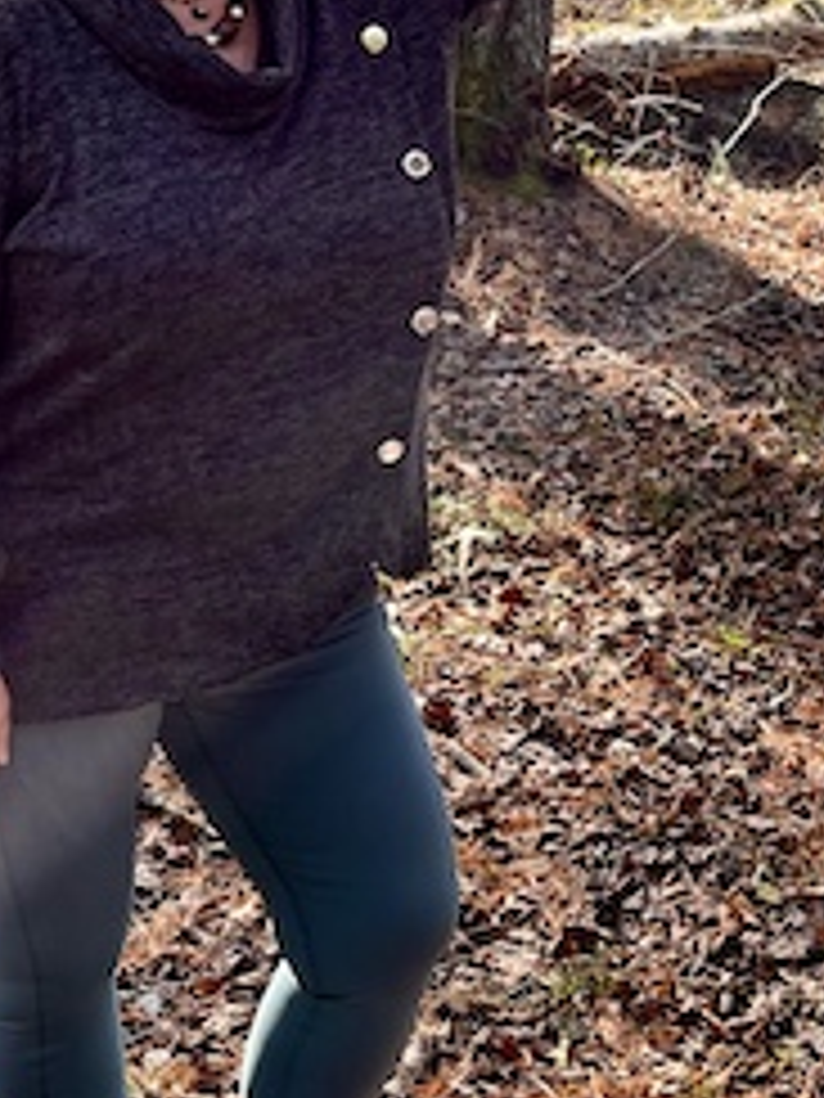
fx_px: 2603
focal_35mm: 82
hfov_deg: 17.8
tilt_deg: -8.3
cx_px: 657
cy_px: 112
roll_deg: -2.7
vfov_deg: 23.2
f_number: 1.6
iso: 32
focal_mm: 5.1
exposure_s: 1/289
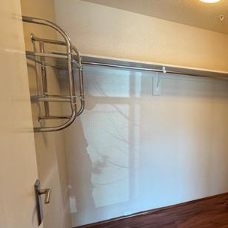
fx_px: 194
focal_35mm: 26
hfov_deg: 51.9
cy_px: 126
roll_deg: -3.9
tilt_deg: -7.9
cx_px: 214
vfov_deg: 60.8
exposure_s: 1/60
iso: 250
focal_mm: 2.22
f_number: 2.2
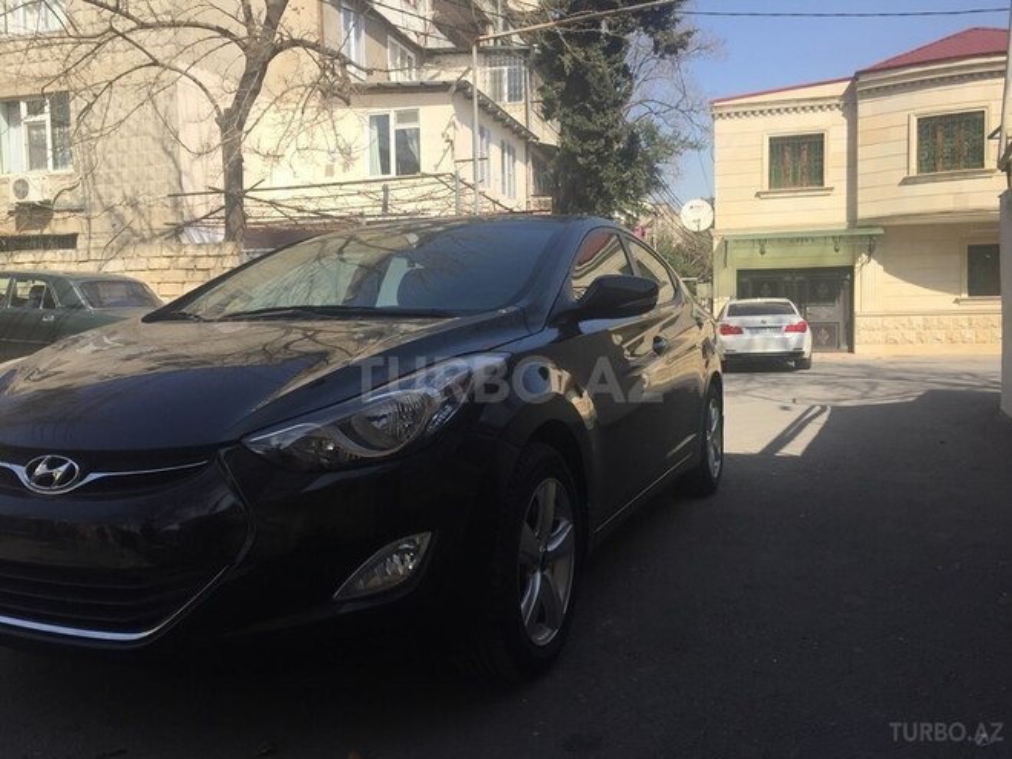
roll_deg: +0.2
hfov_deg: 61.7
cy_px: 380
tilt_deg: -4.2
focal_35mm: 29
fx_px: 848
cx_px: 506
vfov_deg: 48.2
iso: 32
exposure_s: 1/1582
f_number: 2.2
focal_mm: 4.15
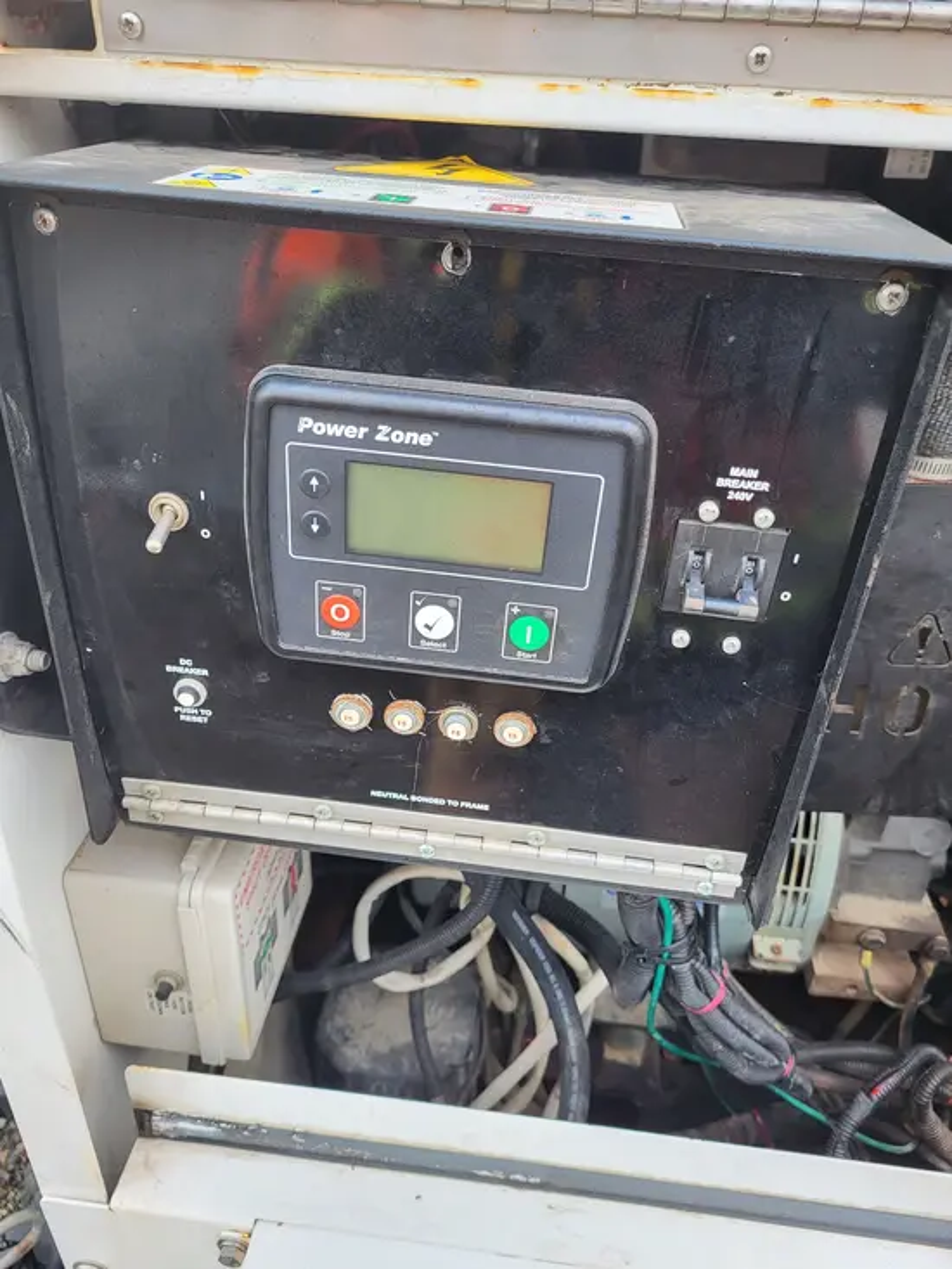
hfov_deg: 53.1
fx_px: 953
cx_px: 476
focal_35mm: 26
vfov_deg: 67.3
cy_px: 634
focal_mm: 5.4
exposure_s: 1/120
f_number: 1.8
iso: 64
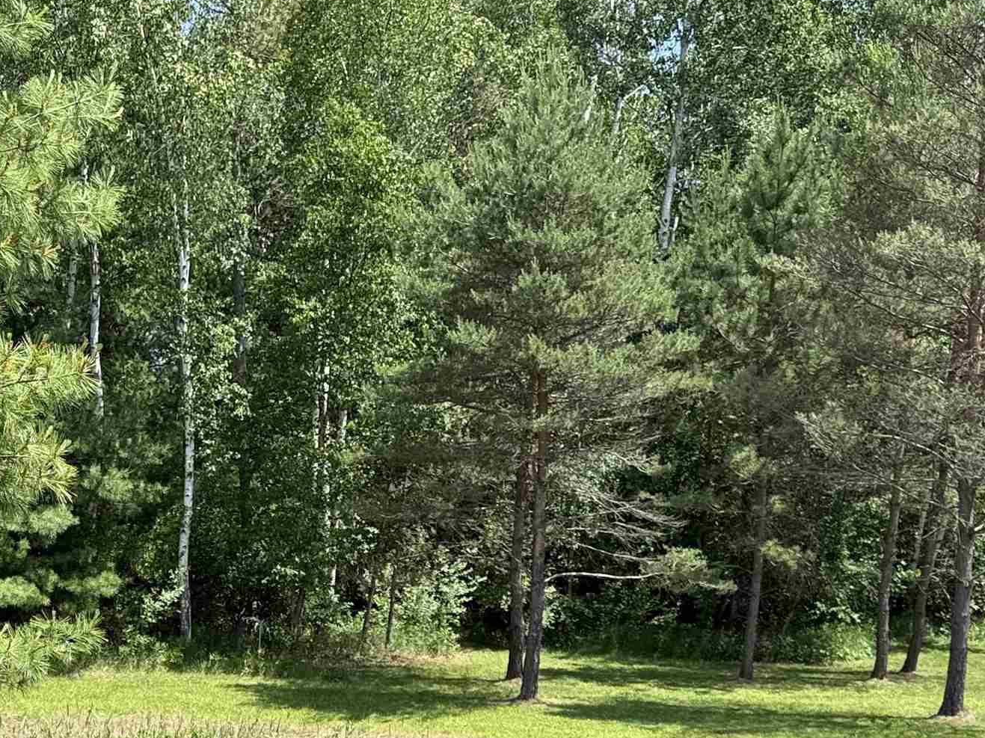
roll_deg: +0.0
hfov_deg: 33.7
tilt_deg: -9.3
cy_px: 778
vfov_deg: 24.6
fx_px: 1593
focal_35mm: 56
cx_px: 245
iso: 80
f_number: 1.78
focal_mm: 6.76
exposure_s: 1/1653
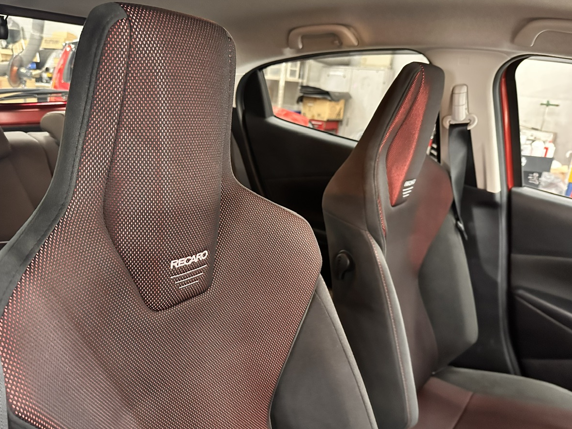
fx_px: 430
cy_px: 231
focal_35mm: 26
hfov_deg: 67.2
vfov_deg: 53.0
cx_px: 267
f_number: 1.78
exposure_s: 1/33
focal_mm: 6.86
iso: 1000
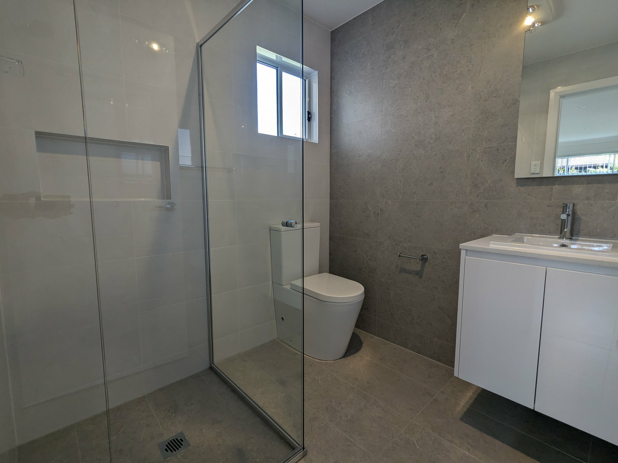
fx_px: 286
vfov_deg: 78.1
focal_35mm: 16
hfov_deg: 94.5
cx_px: 309
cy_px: 232
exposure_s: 1/50
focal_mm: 2.35
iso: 46
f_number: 2.2
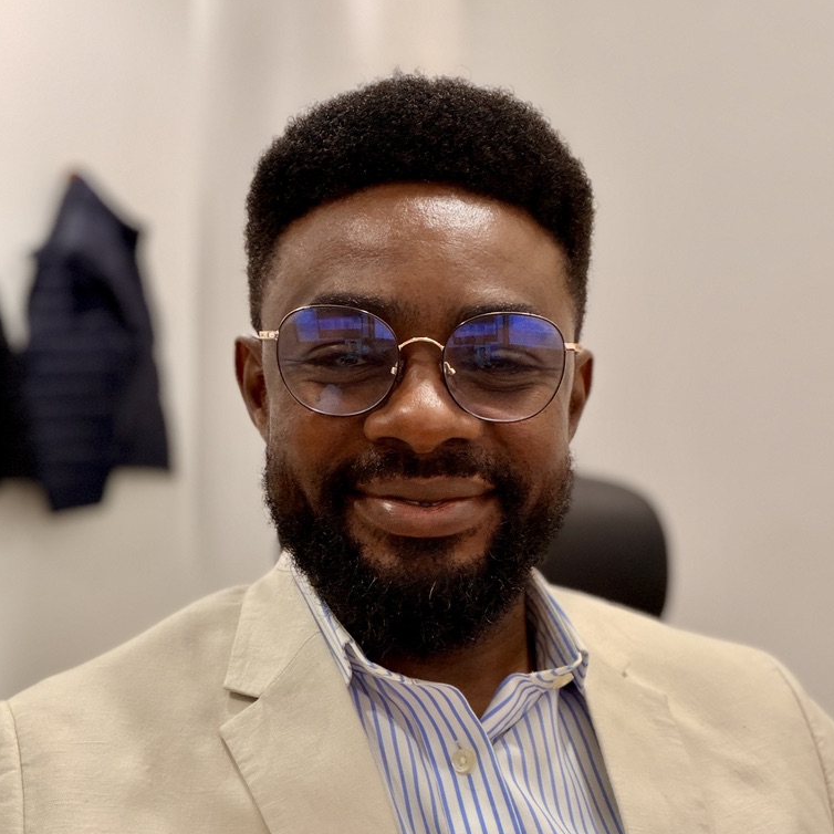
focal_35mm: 36
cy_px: 542
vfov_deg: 45.5
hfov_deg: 46.0
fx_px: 981
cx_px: 420
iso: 100
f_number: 1.9
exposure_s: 1/60
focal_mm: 2.71
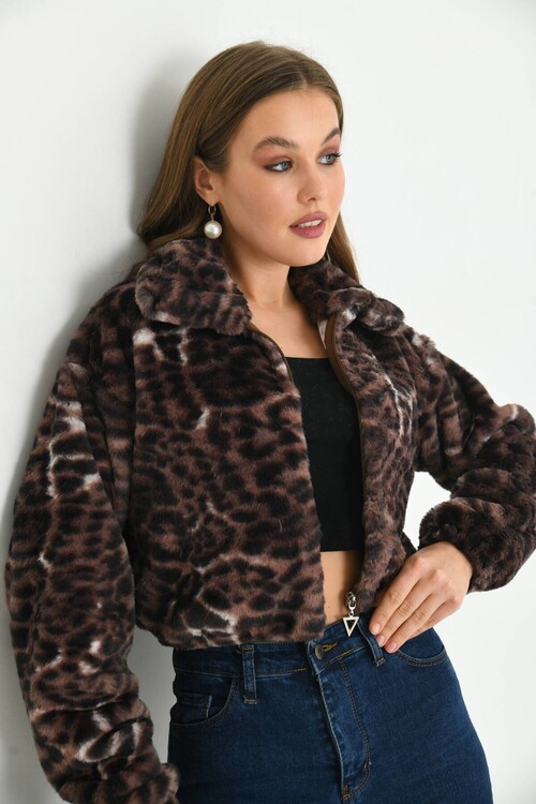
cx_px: 268
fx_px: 1228
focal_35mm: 55
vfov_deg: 36.2
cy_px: 402
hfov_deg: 24.6
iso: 160
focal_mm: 55
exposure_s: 1/125
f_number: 5.6
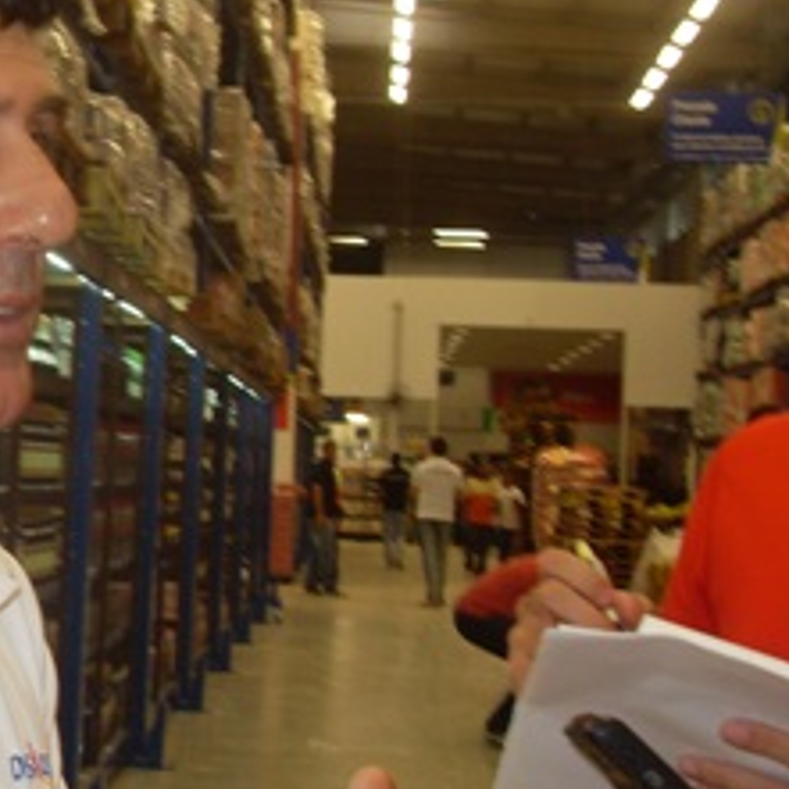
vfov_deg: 21.9
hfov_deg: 21.2
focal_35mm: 79
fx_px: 2037
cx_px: 2
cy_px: 343
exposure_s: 1/45
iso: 100
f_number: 2.8
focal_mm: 6.3
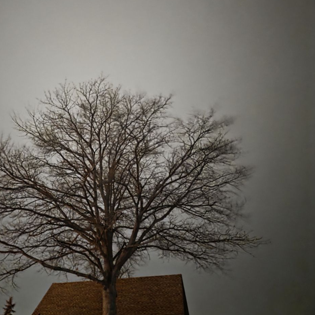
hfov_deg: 55.8
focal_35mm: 28
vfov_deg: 57.3
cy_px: 153
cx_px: 100
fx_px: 288
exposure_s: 1/4
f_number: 1.7
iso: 4000
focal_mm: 6.3
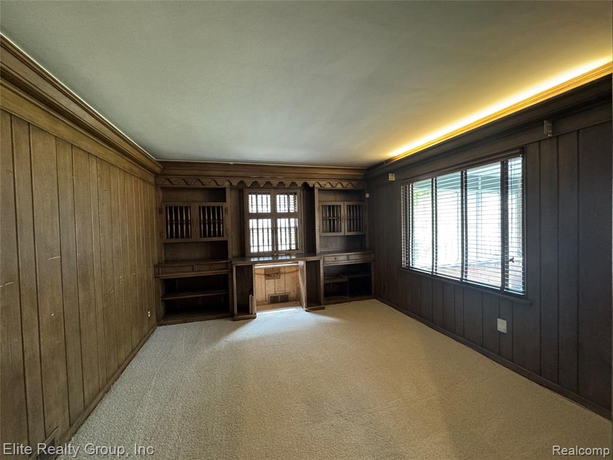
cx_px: 306
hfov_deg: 102.1
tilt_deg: -1.6
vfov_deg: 85.7
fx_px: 248
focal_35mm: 14
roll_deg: +2.1
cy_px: 230
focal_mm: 2.22
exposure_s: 1/60
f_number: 2.2
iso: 640
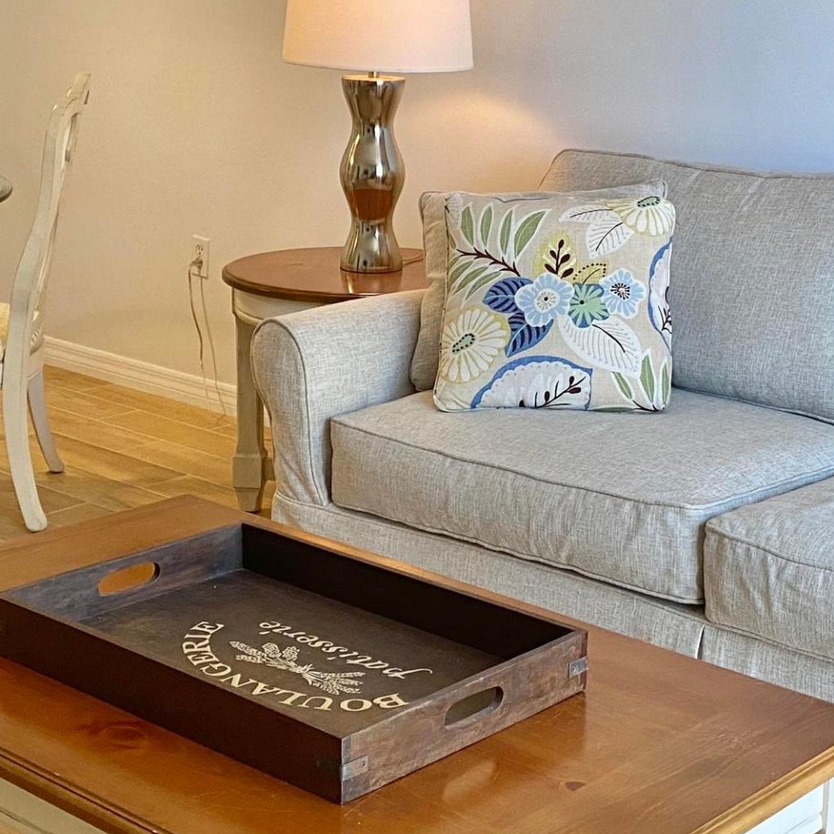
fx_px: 1799
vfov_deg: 26.0
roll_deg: -1.6
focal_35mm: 66
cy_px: 311
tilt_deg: -10.3
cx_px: 537
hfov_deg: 26.0
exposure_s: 1/60
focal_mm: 4.25
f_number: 1.8
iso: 80
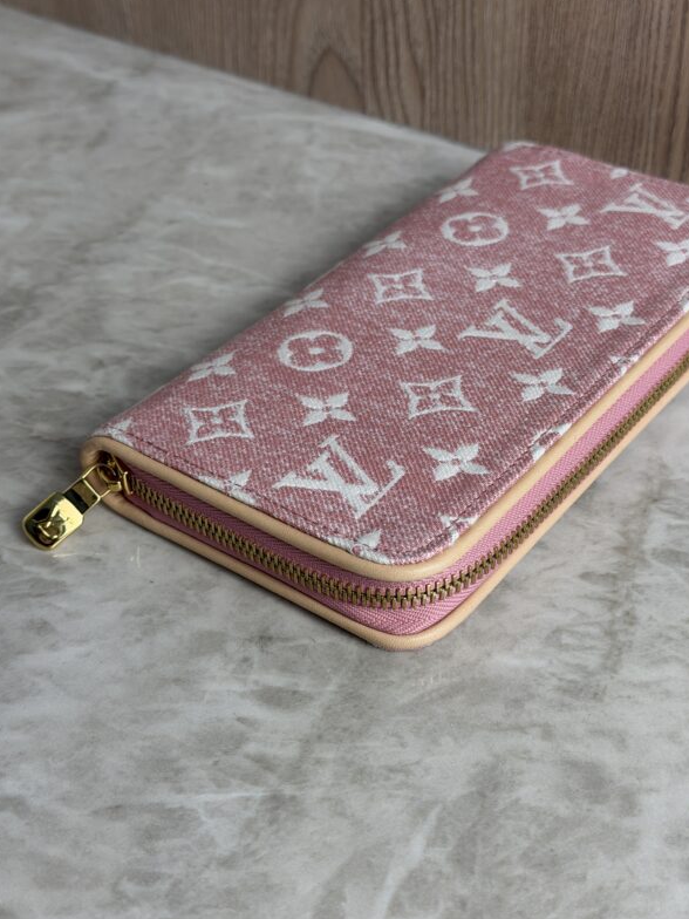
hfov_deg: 29.7
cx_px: 343
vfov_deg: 38.9
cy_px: 461
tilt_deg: -39.4
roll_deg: +1.7
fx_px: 1300
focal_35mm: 49
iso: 50
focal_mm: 6.76
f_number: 1.78
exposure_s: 1/120
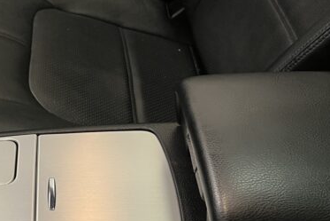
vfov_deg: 23.3
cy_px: 151
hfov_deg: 31.2
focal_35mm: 58
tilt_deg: -43.4
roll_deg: -1.2
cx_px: -19
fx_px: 532
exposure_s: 1/50
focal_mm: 5.7
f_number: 1.5
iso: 125
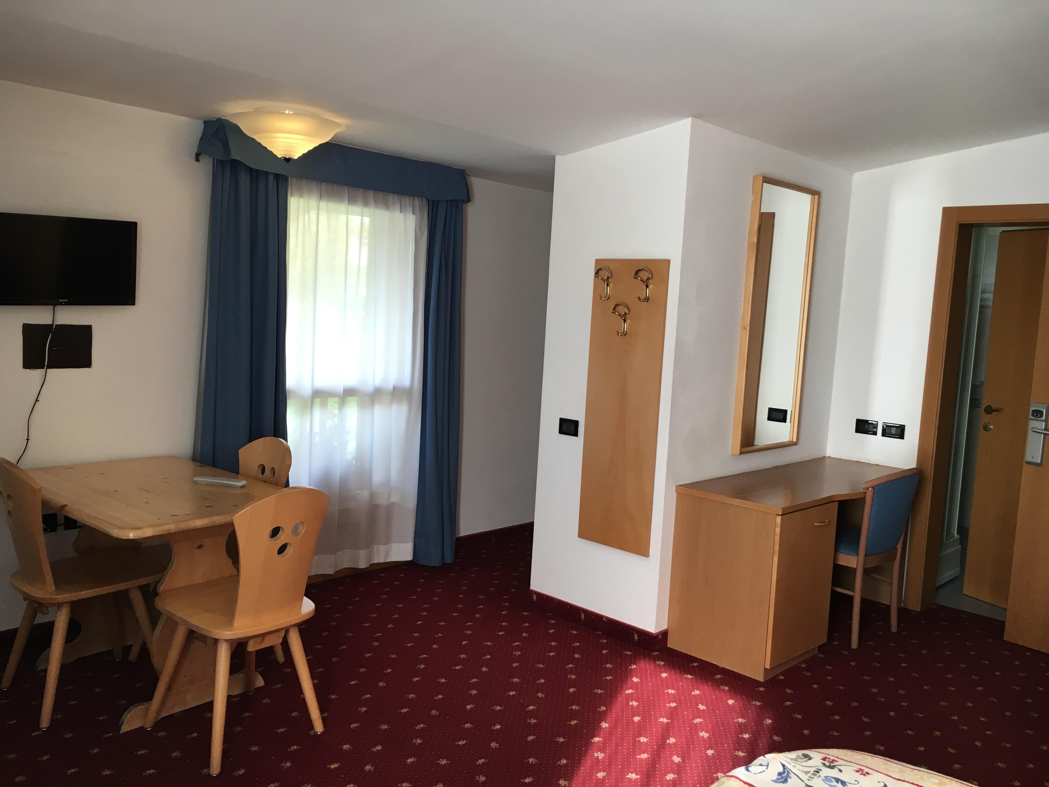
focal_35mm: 29
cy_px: 394
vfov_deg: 48.2
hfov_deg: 61.7
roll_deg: -2.7
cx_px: 524
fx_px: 879
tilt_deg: -5.0
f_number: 2.2
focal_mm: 4.15
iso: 25
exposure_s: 1/33
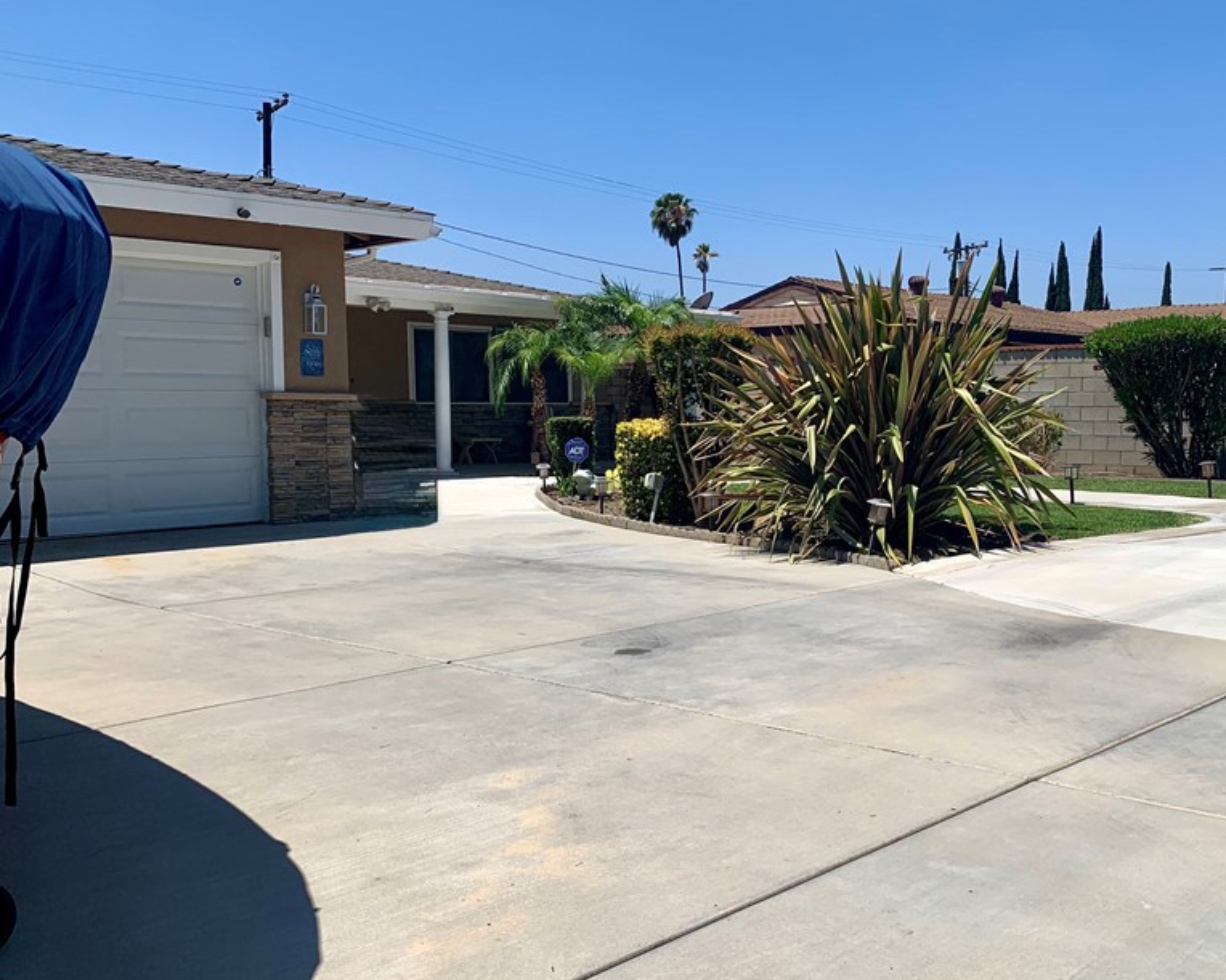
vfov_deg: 43.3
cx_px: 745
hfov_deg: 52.4
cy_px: 528
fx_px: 1234
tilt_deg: -6.1
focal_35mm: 34
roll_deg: -0.2
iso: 25
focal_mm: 4.25
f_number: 1.8
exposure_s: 1/3650
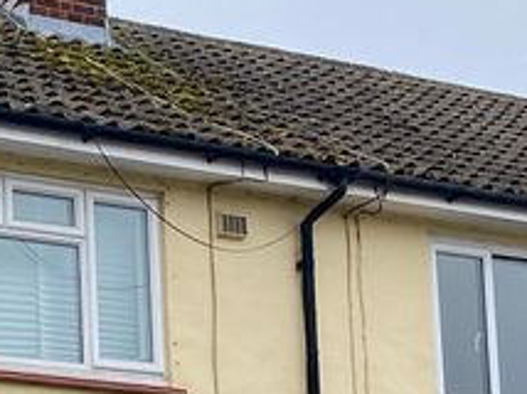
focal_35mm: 135
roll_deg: +0.6
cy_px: 678
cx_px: -598
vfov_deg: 10.4
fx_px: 2053
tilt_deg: +4.5
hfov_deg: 12.5
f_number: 1.8
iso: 32
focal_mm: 4.25
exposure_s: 1/728
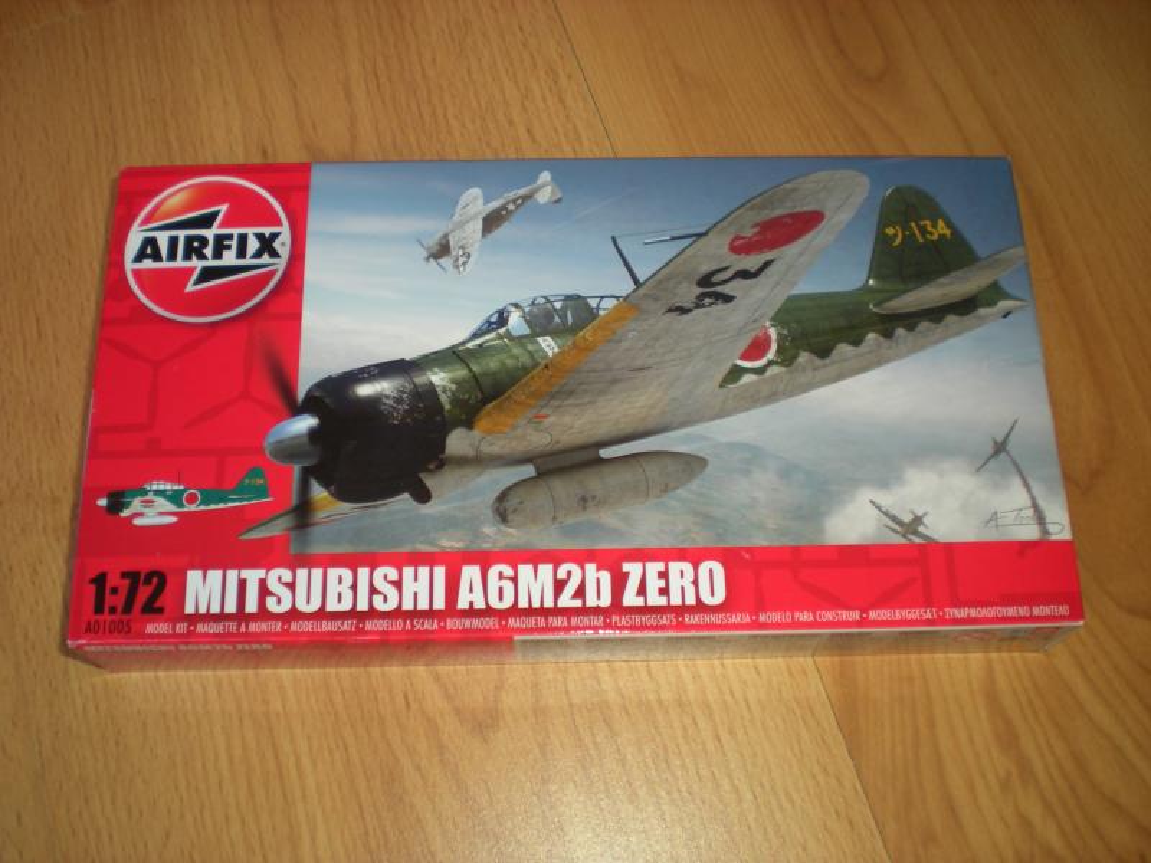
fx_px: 1264
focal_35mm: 38
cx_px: 576
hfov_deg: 49.0
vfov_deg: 37.7
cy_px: 432
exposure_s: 1/33
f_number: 3.1
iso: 64
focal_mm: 6.3
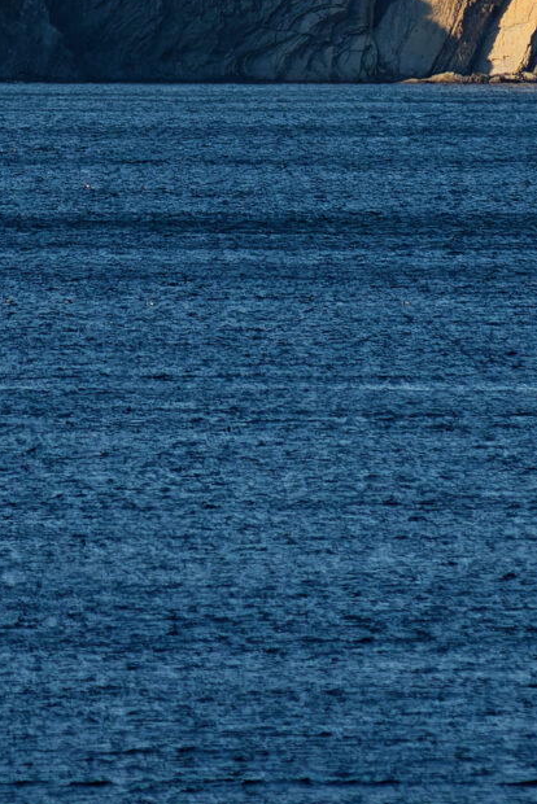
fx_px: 69168
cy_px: -80
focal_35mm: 3095
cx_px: 252
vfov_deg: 0.7
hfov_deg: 0.4
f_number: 8
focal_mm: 500
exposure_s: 1/1000
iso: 560
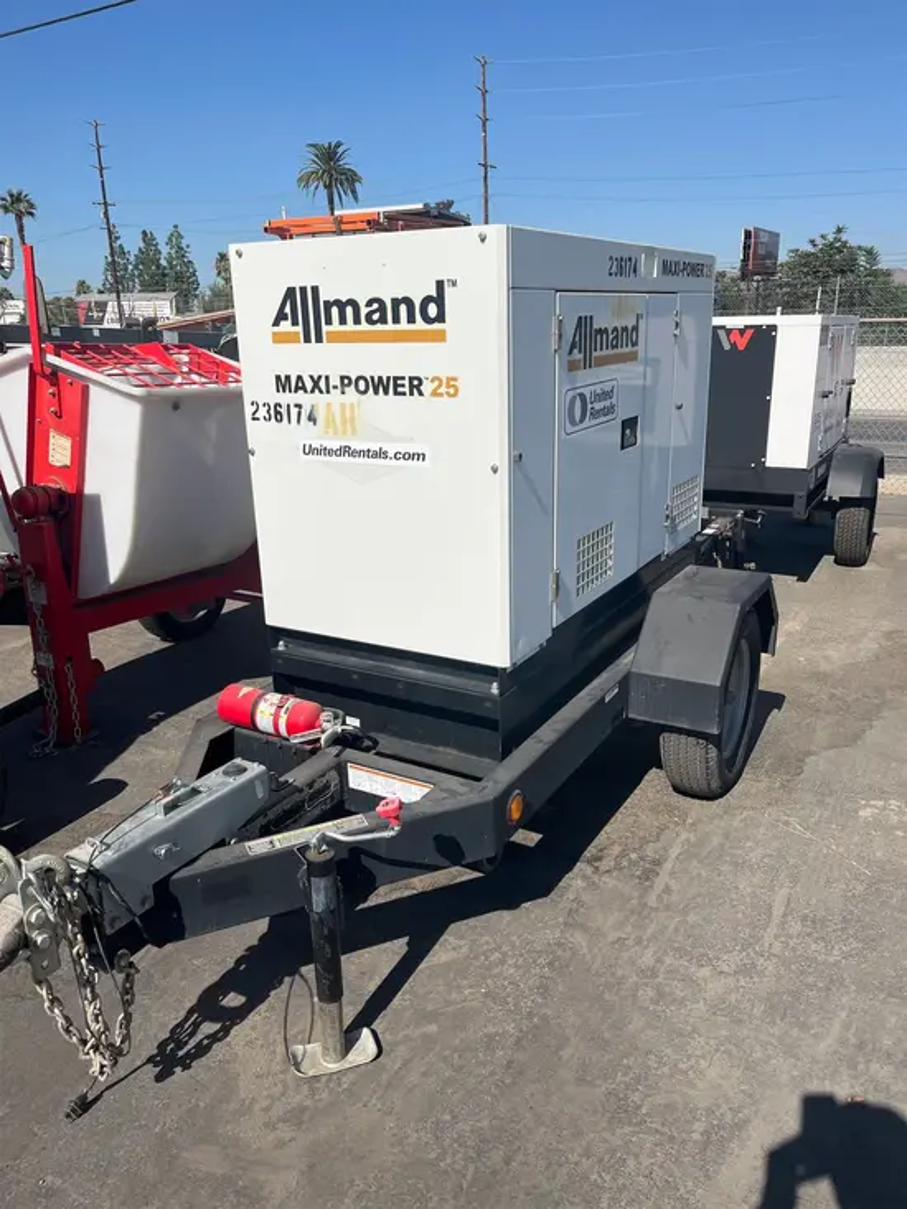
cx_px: 454
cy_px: 604
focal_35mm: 26
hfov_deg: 53.1
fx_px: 908
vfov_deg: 67.3
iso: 50
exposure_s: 1/6494
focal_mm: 5.1
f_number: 1.6
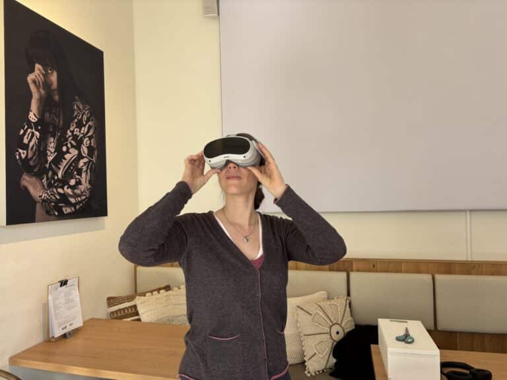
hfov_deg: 67.3
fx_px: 381
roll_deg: +1.1
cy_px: 190
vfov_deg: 53.1
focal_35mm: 26
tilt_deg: +1.1
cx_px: 254
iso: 50
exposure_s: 1/121
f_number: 1.6
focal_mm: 5.96
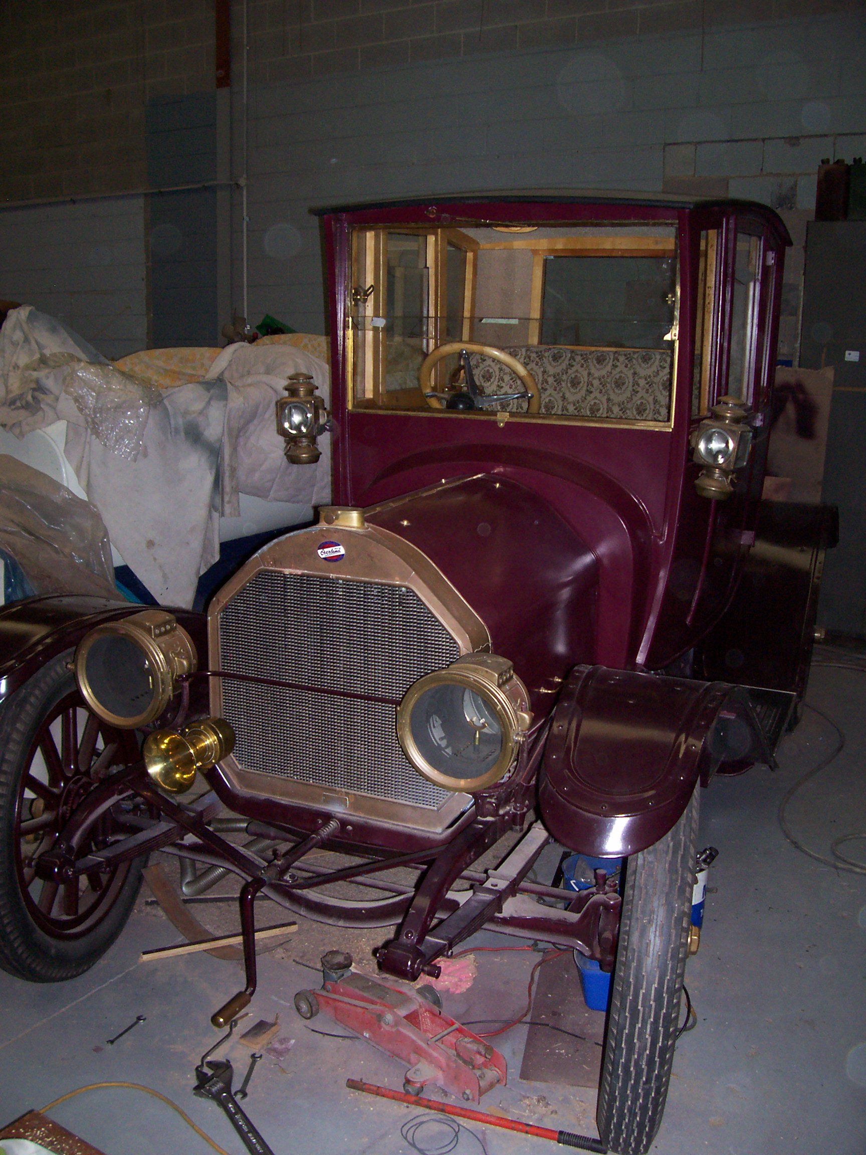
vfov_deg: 54.0
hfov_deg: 41.8
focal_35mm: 34
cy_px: 578
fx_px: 1134
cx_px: 433
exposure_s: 1/112
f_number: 2.7
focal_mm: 5.6
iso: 140
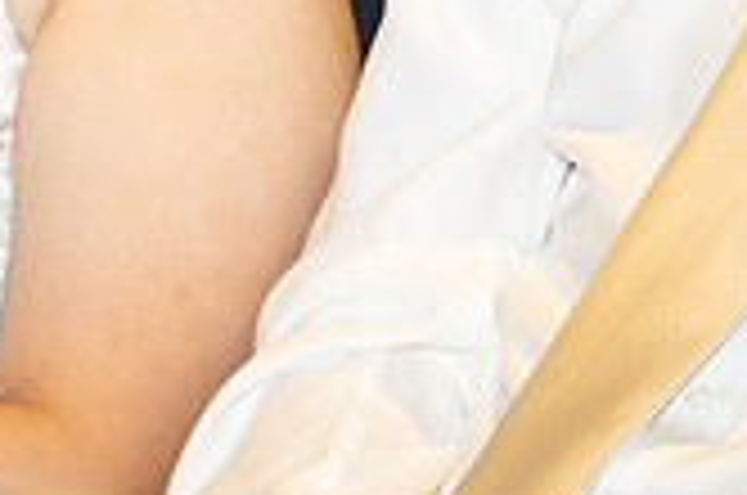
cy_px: -350
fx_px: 10645
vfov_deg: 2.7
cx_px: -446
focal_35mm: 514
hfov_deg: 4.0
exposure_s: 1/125
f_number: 5
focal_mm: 120
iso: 1000
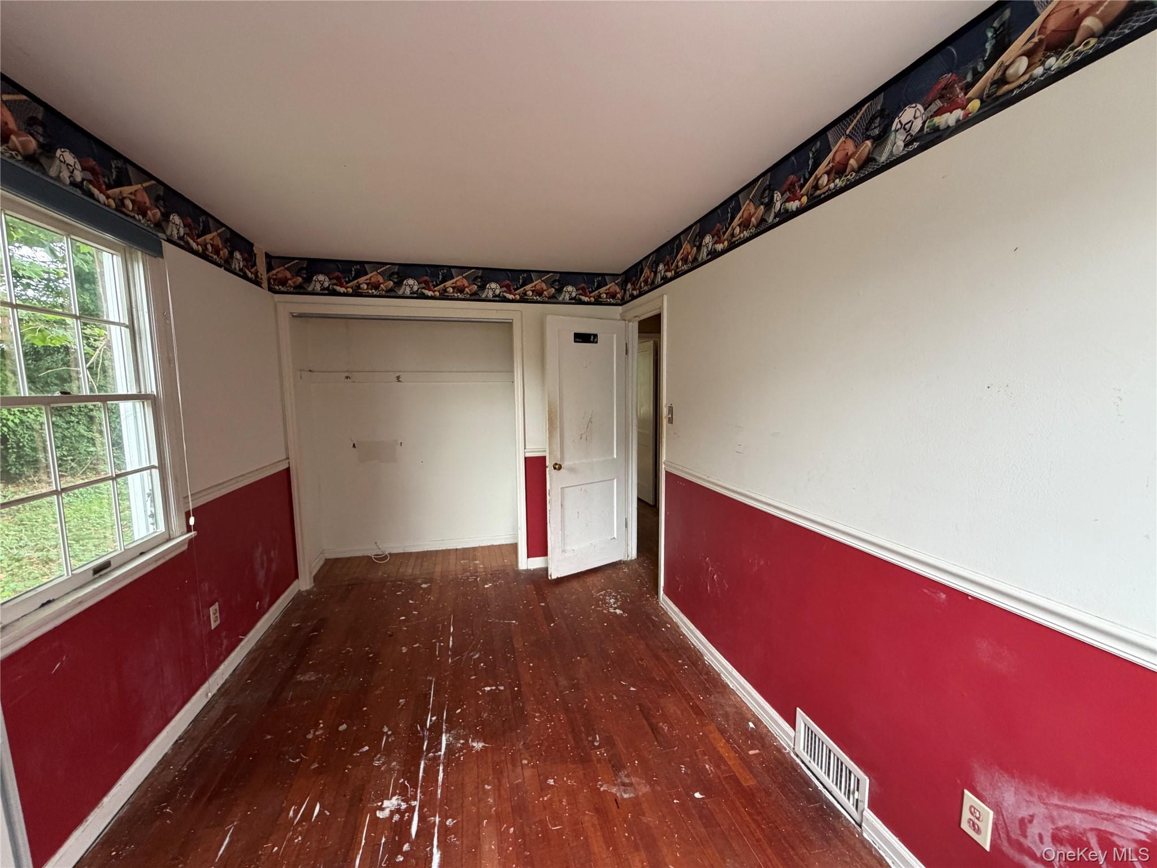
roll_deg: +1.3
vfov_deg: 85.7
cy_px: 434
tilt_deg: -6.4
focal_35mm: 14
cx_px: 578
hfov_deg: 102.1
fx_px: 468
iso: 320
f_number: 2.2
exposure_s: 1/121
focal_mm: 2.22
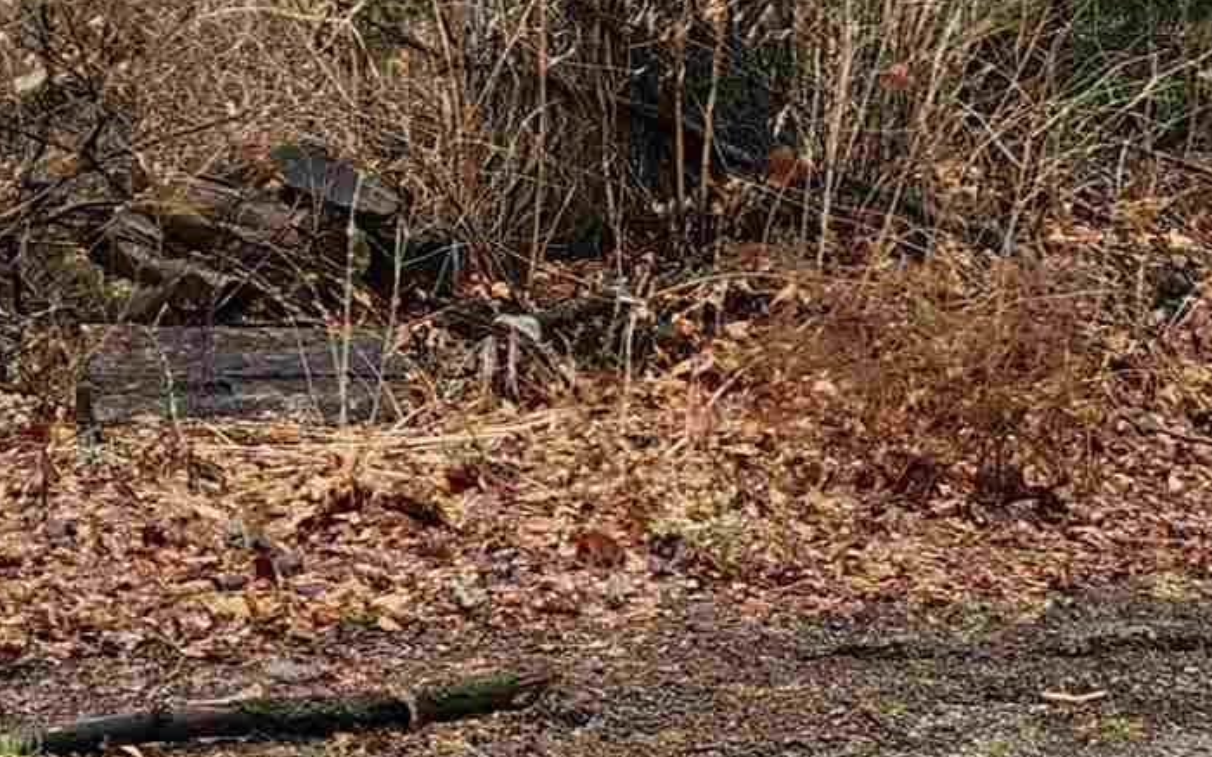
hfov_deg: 19.4
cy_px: 243
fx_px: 3533
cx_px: 436
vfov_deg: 12.2
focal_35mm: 107
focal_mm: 5.4
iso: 20
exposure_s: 1/286
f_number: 1.8
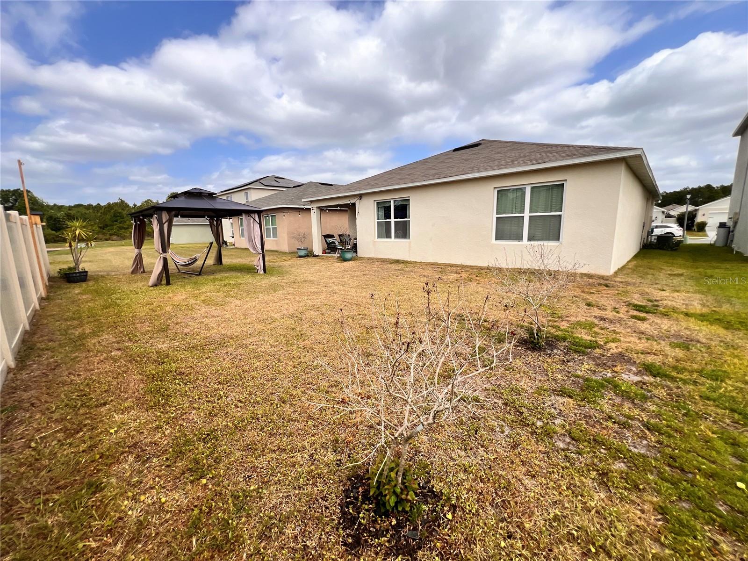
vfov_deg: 89.9
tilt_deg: -11.0
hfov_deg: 106.2
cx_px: 374
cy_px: 280
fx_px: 281
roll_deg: +1.9
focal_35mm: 13
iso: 32
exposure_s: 1/1357
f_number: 1.8
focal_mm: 1.57
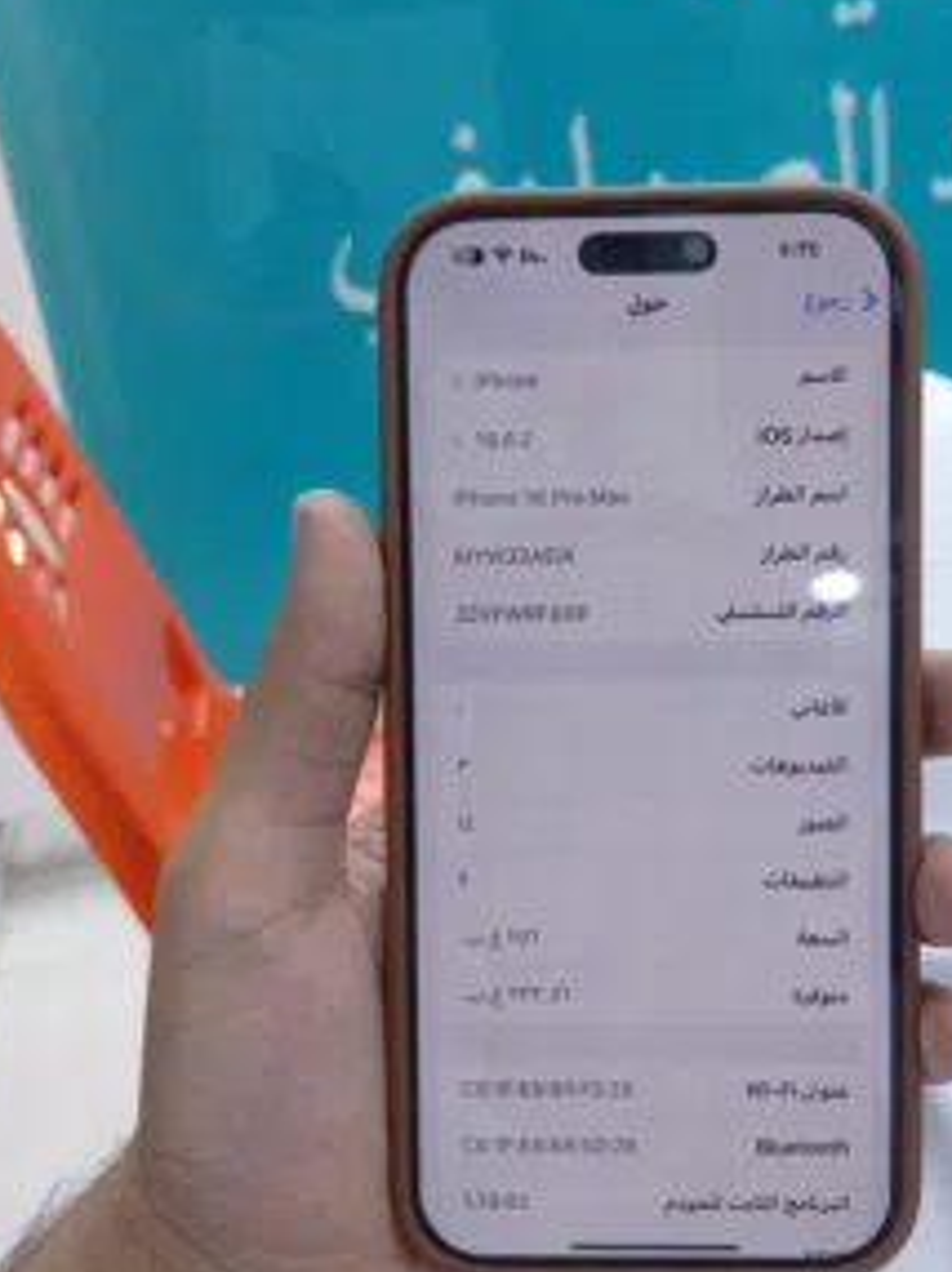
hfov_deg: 40.3
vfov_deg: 52.6
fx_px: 1285
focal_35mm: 35
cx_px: 609
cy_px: 687
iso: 139
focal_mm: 4.15
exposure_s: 1/100
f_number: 1.8
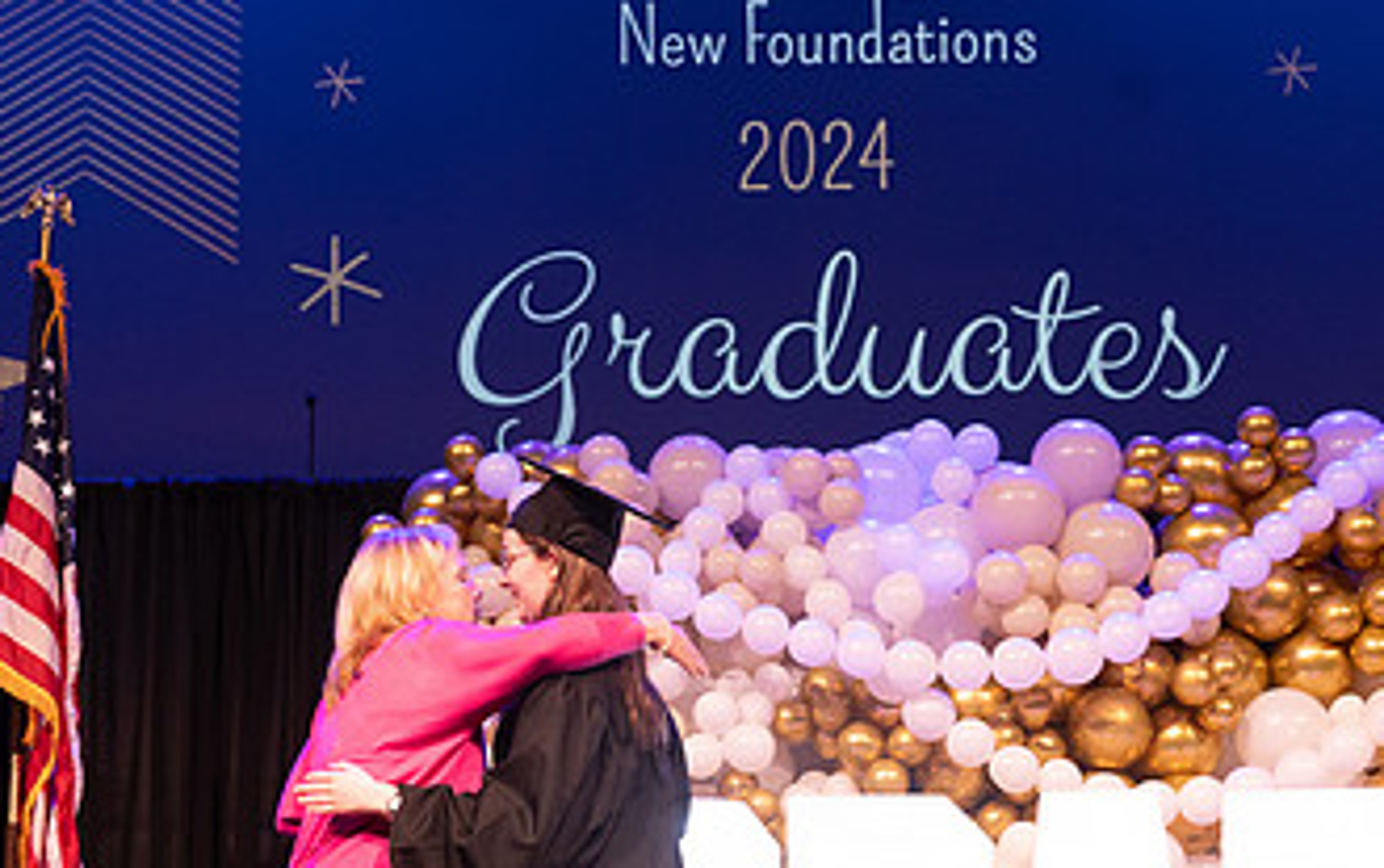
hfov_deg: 30.1
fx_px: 2567
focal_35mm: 68
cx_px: 554
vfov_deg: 19.0
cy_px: 707
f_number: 4
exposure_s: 1/200
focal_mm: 38
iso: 1600
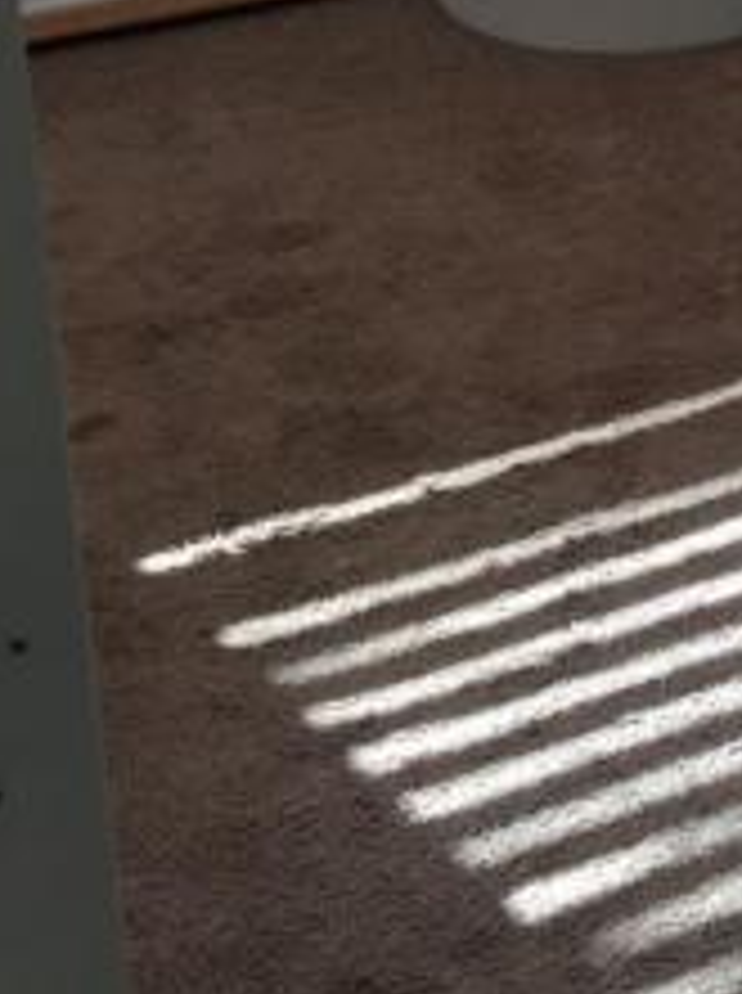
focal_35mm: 101
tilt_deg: -15.8
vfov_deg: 18.3
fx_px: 2895
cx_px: 1291
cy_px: -252
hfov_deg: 13.3
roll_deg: -1.3
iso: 40
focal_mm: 4.15
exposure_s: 1/100
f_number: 2.2
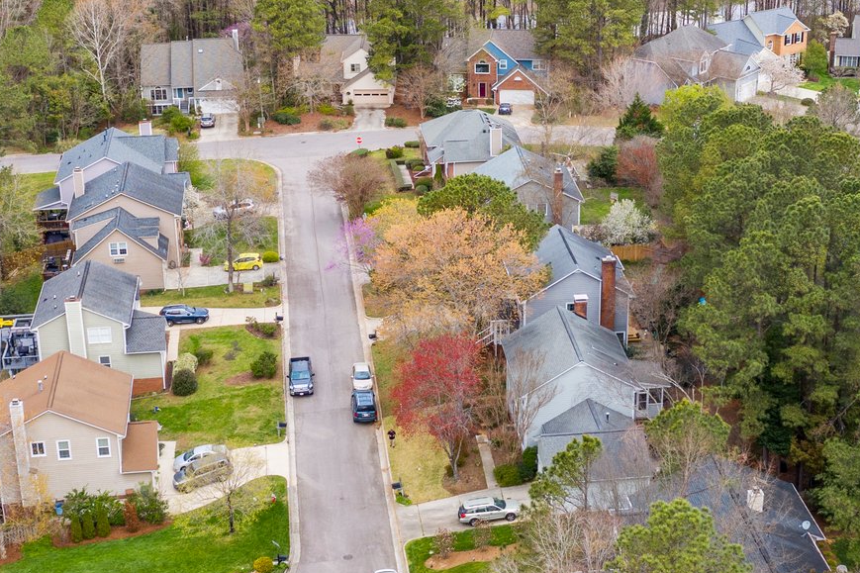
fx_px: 1576
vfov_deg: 20.6
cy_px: 278
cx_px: 538
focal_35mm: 66
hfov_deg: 30.4
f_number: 4
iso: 100
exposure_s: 1/100
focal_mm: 10.26
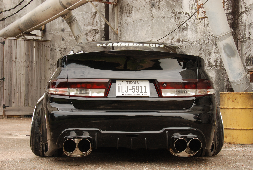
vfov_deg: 20.7
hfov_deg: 30.5
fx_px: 465
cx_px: 126
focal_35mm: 66
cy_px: 85
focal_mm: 44
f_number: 14
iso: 250
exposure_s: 1/30
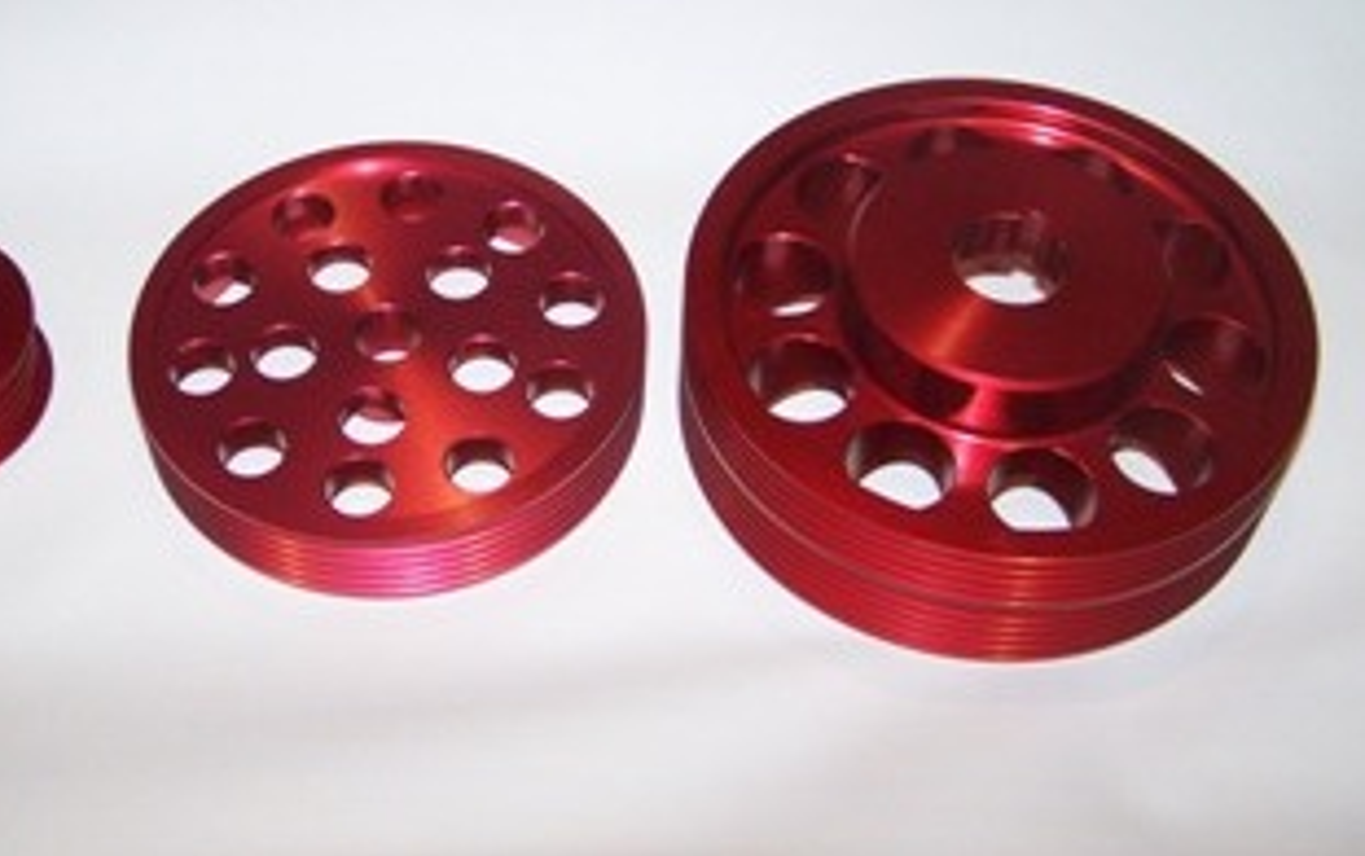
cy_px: 388
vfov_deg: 24.5
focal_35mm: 53
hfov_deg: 38.0
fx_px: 1973
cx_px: 531
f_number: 2.8
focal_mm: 6.3
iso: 140
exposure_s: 1/60
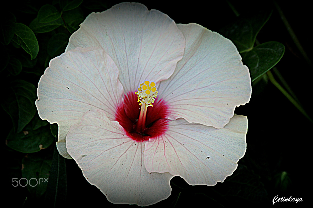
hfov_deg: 11.4
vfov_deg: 7.6
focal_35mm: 180
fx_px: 1563
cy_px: 104
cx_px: 156
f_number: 7.1
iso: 200
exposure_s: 1/200
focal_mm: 120
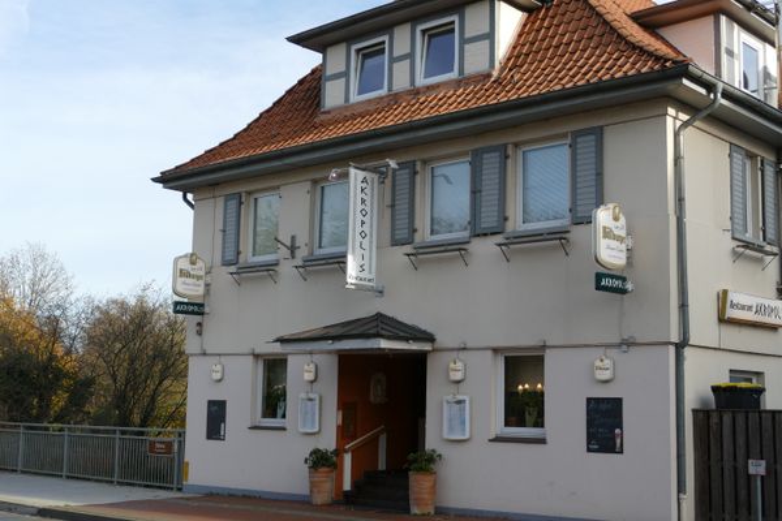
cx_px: 391
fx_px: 1043
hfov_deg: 41.1
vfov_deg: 28.1
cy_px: 260
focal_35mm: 48
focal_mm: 17.54
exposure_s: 1/800
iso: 125
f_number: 3.3
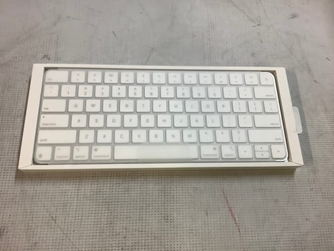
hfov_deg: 58.4
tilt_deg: -66.8
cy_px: 126
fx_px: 299
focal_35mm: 31
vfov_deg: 45.4
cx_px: 167
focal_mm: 3.3
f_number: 2.4
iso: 100
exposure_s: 1/50
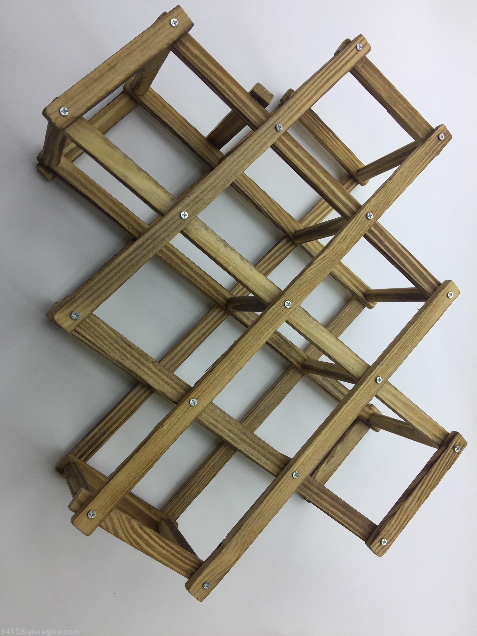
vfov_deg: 61.7
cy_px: 318
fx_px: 533
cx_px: 238
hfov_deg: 48.2
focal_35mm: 29
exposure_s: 1/100
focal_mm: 4.15
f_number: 2.2
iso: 40
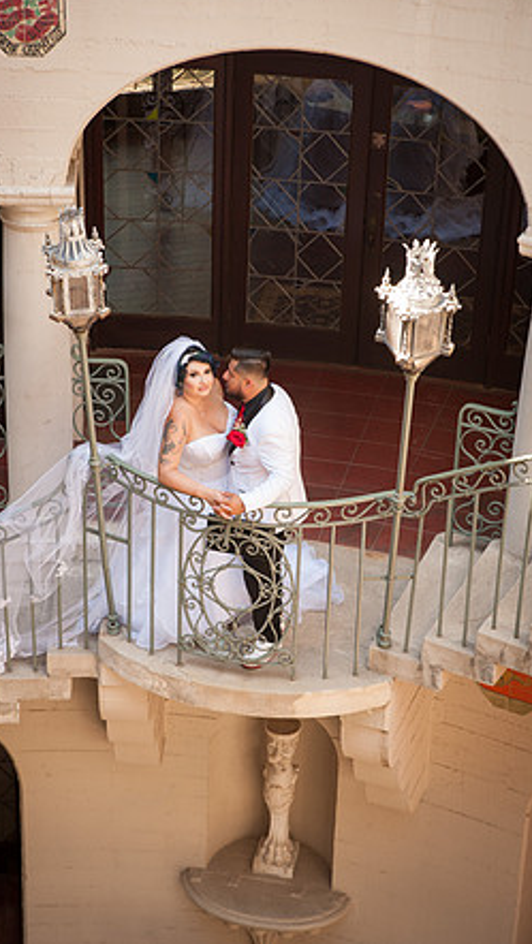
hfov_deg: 18.3
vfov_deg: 31.9
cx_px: 238
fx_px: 1653
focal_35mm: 66
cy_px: 466
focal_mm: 62
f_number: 5.6
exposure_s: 1/125
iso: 250
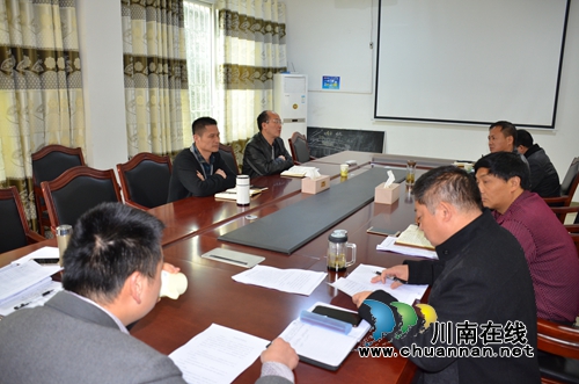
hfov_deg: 67.5
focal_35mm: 27
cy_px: 192
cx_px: 290
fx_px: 433
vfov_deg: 47.7
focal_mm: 18
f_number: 3.5
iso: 800
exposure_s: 1/60
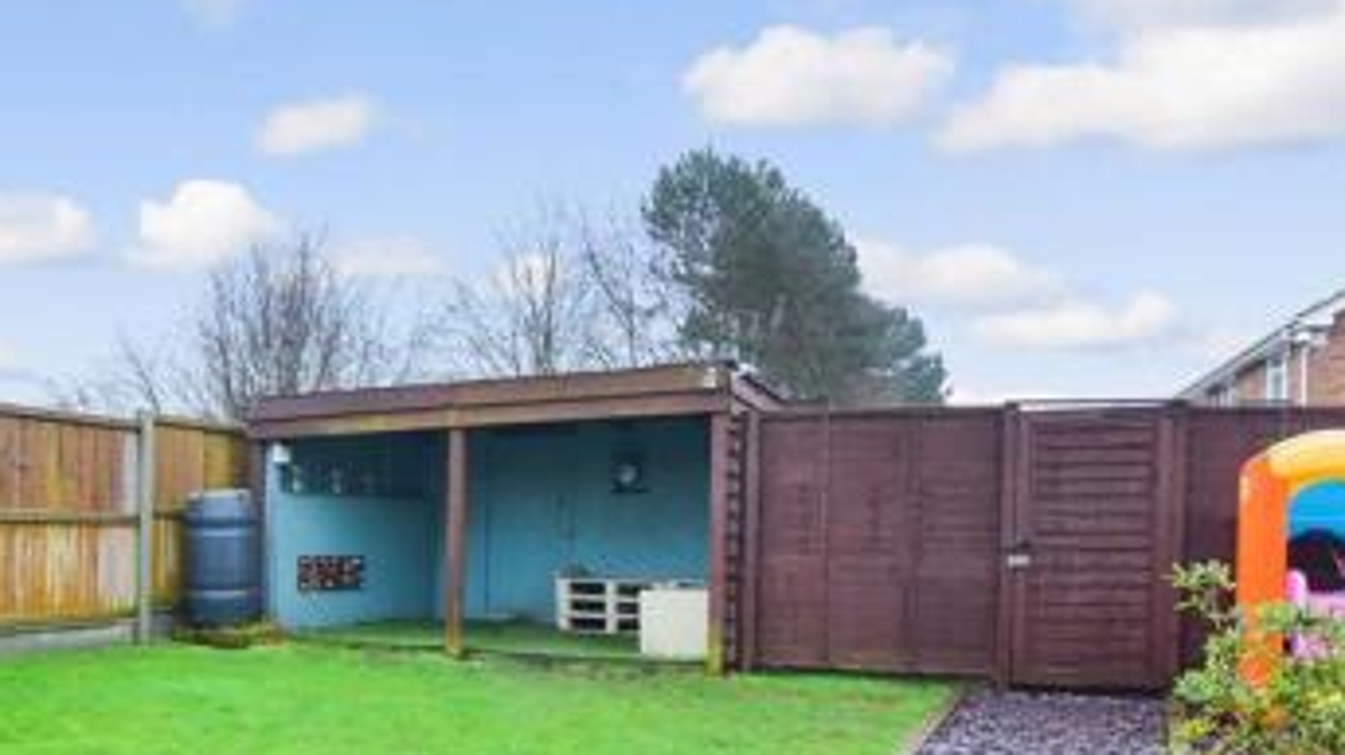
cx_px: 516
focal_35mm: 30
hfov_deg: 63.5
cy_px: 565
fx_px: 1069
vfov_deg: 37.9
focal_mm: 10
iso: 400
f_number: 6.3
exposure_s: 1/160
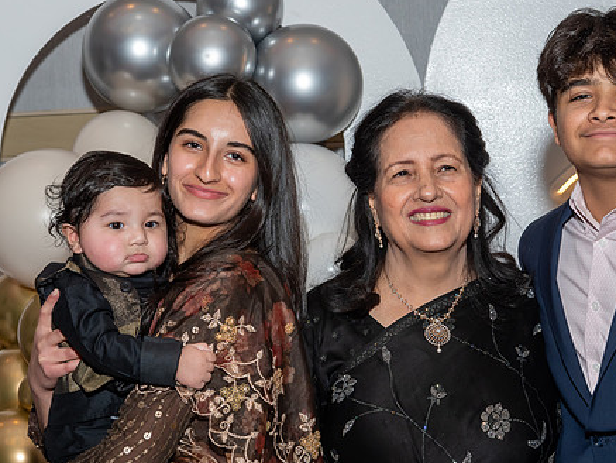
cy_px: 276
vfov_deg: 15.4
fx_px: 1709
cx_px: 349
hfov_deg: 20.4
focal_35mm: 96
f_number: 7.1
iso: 500
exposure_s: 1/250
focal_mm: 45
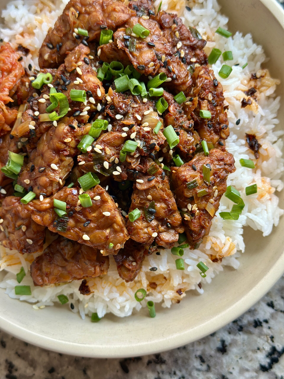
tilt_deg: -85.8
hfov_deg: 30.3
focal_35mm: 48
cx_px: 142
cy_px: 190
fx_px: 525
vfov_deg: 39.7
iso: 125
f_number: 1.78
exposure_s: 1/143
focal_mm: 6.86
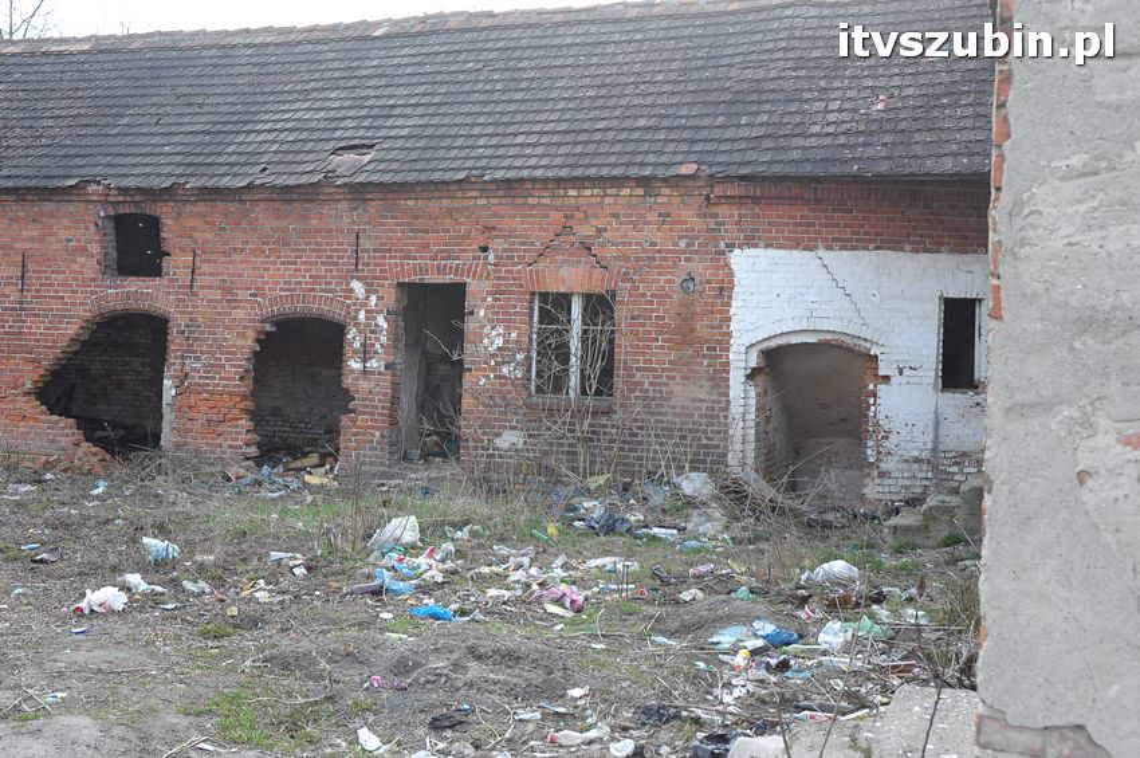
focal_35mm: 44
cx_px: 570
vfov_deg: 30.8
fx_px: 1376
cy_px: 379
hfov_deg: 45.0
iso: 1000
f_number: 9
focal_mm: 29
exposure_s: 1/320
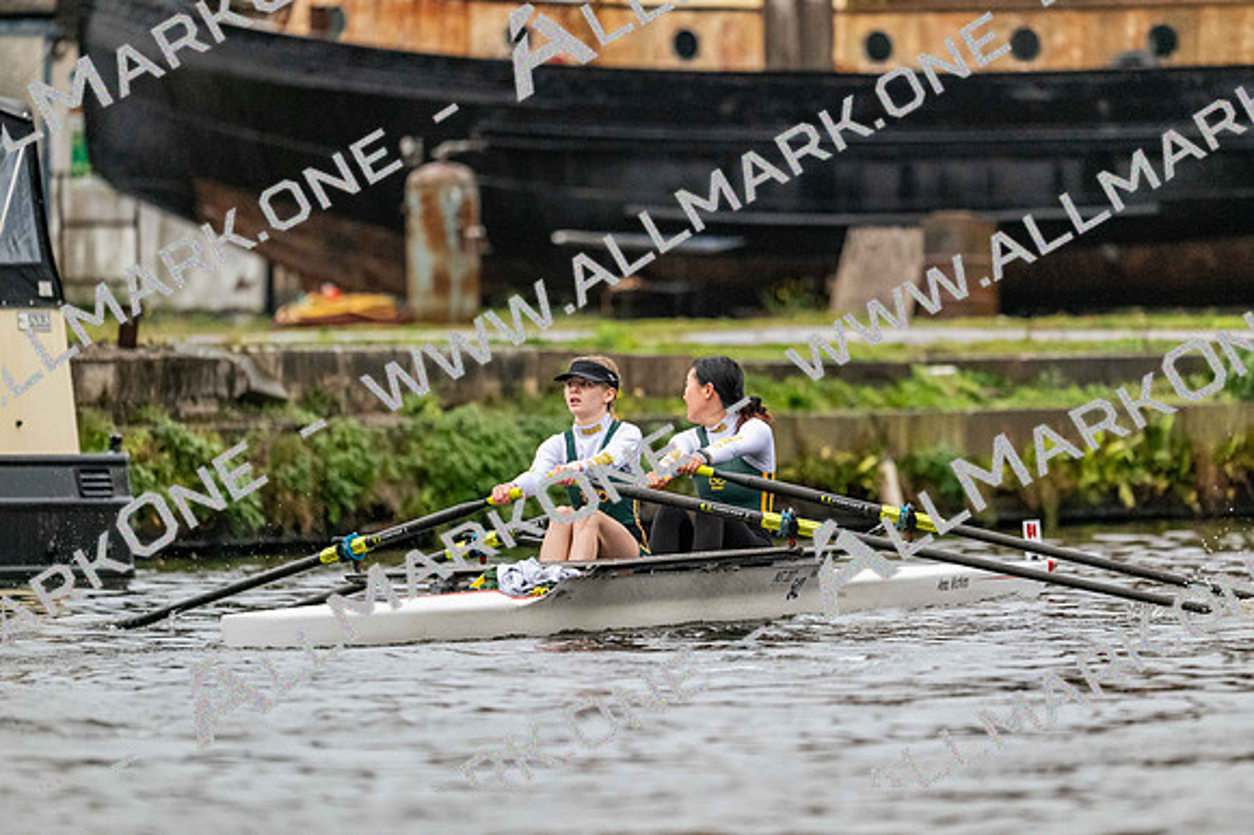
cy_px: 418
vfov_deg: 3.4
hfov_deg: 5.2
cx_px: 627
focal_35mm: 400
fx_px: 13928
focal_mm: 400
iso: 5600
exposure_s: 1/2000
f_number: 4.5
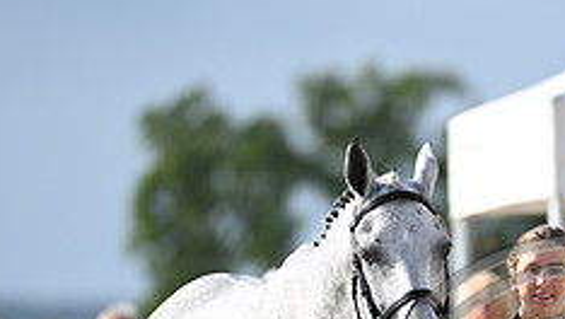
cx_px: 565
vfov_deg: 1.3
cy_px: 448
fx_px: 13987
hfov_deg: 2.3
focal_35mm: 933
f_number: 5
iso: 400
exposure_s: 1/1600
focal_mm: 360
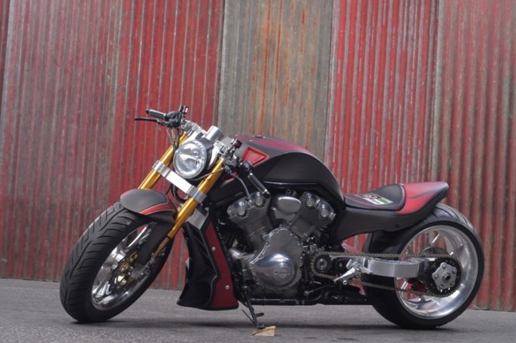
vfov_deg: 16.2
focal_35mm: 84
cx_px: 230
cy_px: 161
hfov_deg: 24.2
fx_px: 1202
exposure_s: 1/125
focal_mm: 50
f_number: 6.3
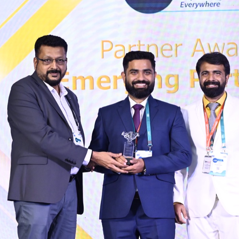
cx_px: 183
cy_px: 141
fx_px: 898
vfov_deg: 15.1
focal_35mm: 115
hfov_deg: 15.1
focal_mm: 63
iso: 3200
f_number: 6.3
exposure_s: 1/200
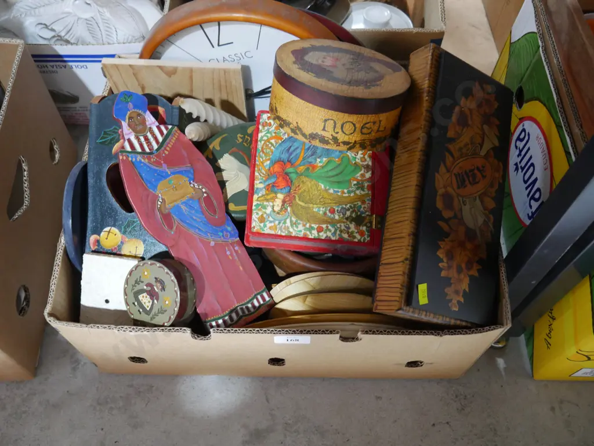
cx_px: 297
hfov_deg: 56.8
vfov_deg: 44.2
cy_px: 223
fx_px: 549
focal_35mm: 32
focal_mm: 16
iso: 2000
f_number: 3.6
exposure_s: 1/60
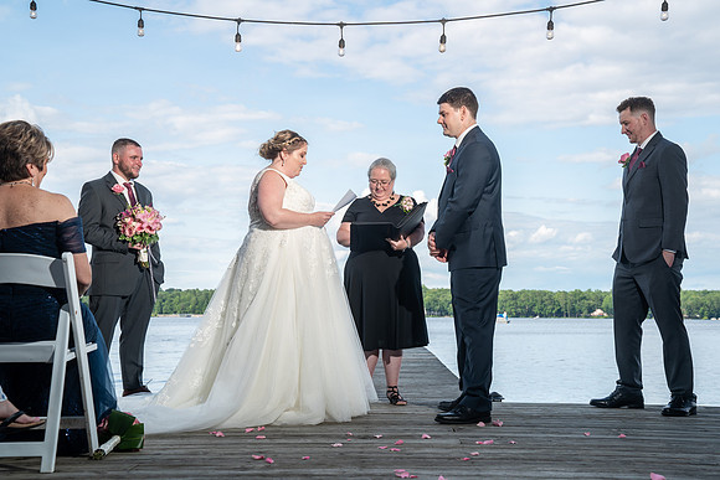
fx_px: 1010
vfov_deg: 26.7
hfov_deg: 39.2
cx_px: 362
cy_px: 240
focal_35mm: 51
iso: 100
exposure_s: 1/250
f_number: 5.6
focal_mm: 50
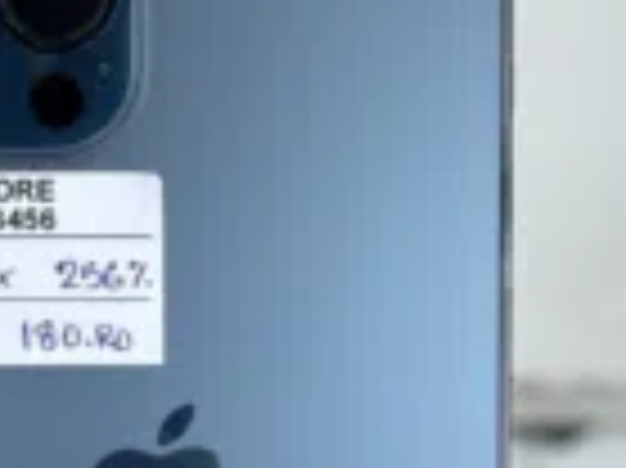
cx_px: 68
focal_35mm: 138
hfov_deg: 14.2
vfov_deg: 10.7
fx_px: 2493
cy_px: 432
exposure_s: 1/377
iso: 64
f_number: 1.78
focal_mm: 6.76
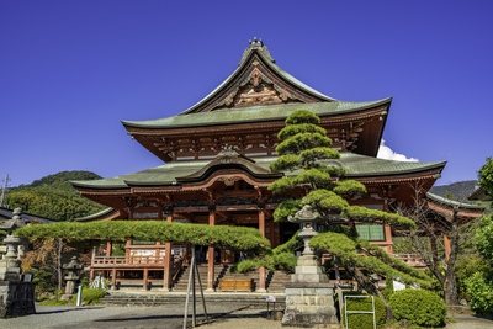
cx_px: 246
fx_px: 411
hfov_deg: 61.9
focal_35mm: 30
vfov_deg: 43.6
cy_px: 164
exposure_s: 1/400
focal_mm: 30
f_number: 8
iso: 160
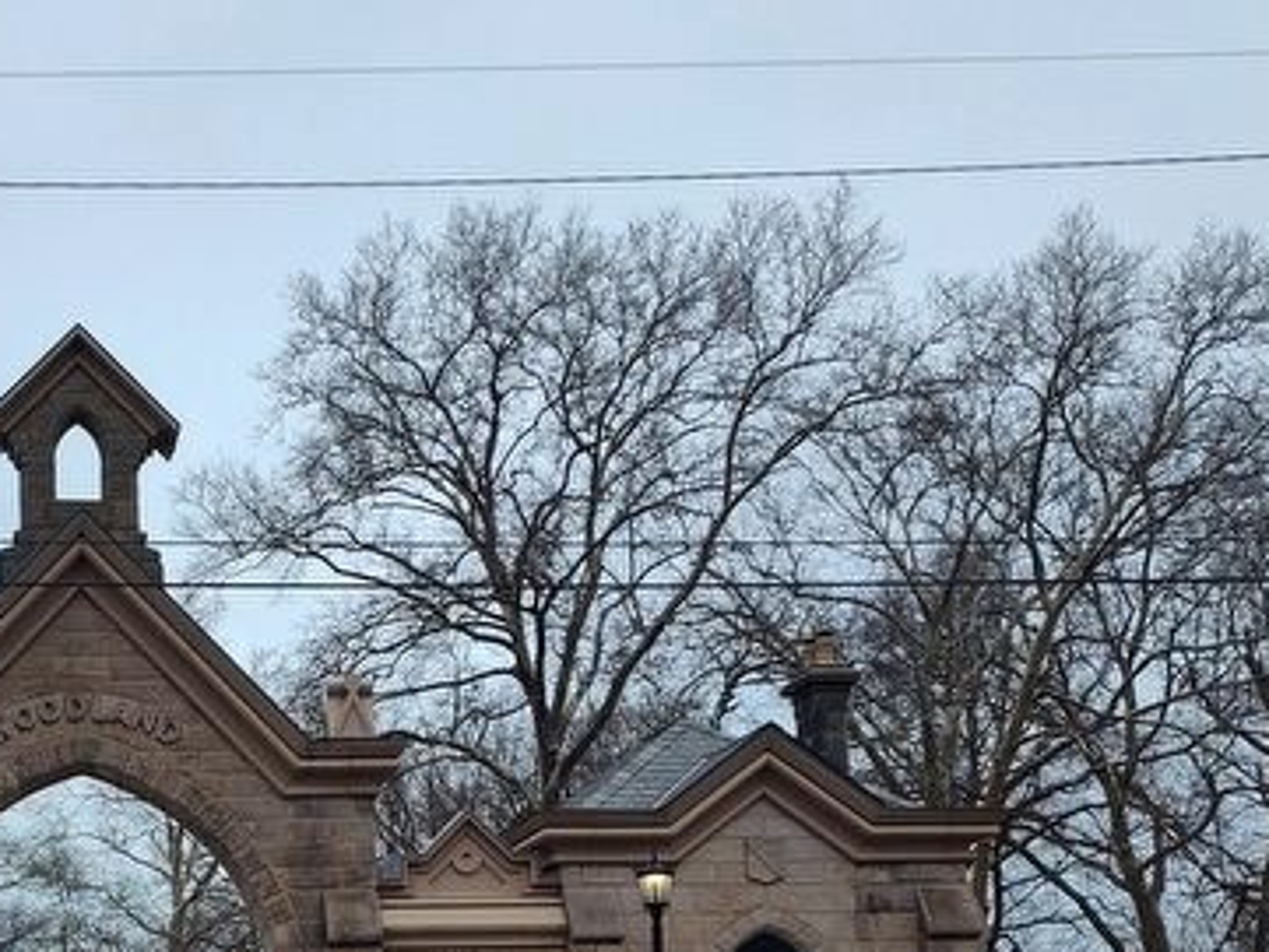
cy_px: 991
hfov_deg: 35.7
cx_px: 176
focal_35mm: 51
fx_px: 1870
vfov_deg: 26.7
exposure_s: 1/926
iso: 100
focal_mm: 5.56
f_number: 1.8
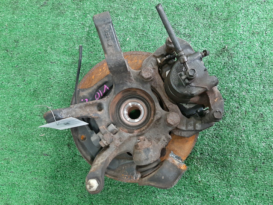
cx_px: 136
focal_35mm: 26
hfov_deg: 67.3
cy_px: 102
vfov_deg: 53.1
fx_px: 205
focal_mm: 3.93
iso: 251
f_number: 1.7
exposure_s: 1/25
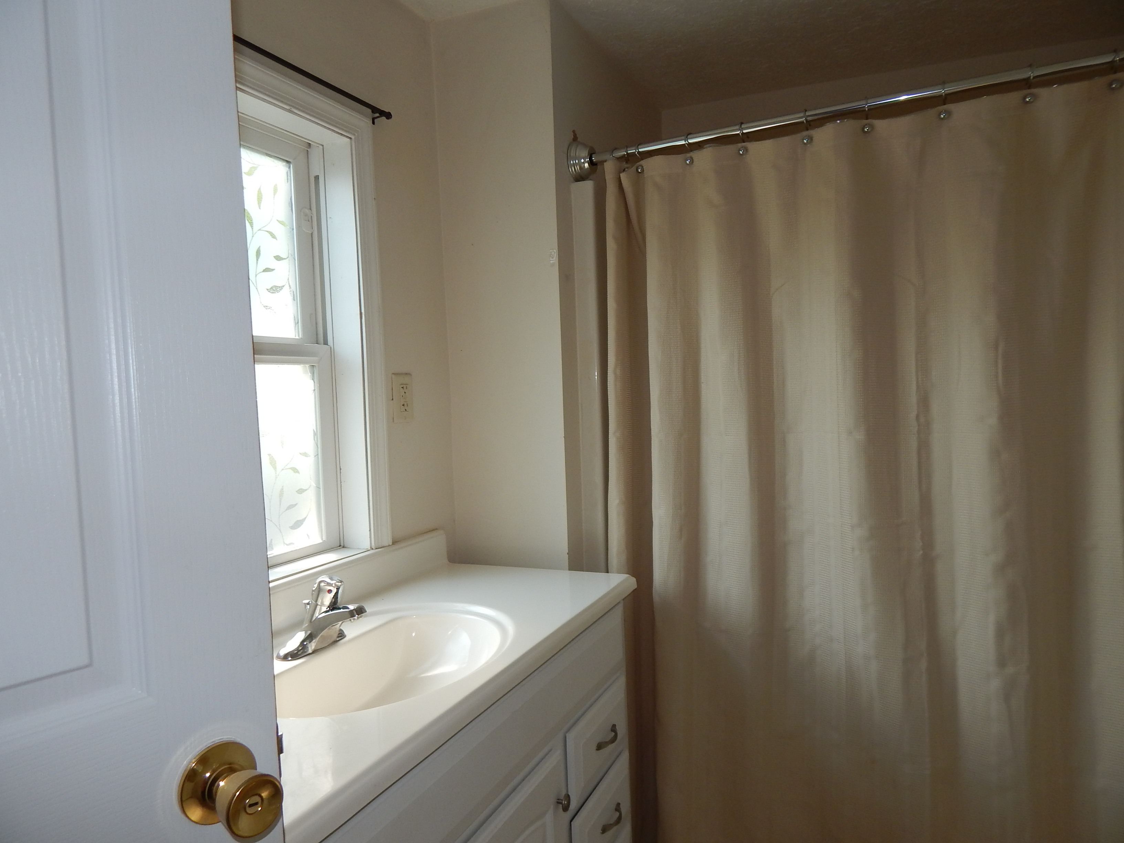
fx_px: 714
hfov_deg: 76.4
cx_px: 562
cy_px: 422
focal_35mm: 22
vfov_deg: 61.1
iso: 125
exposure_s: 1/60
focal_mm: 4
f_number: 3
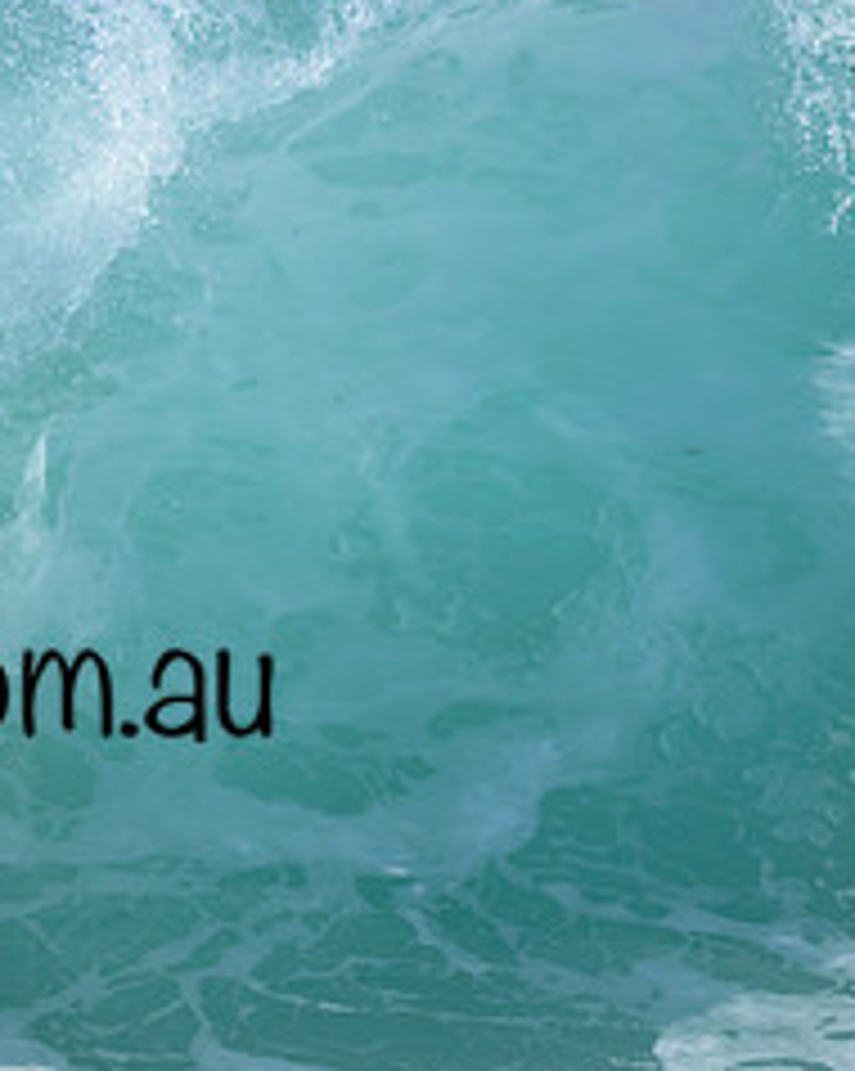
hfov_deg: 0.7
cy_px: 785
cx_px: -2
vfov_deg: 0.9
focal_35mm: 2157
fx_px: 68315
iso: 400
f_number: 6.3
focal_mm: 800
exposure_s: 1/2000
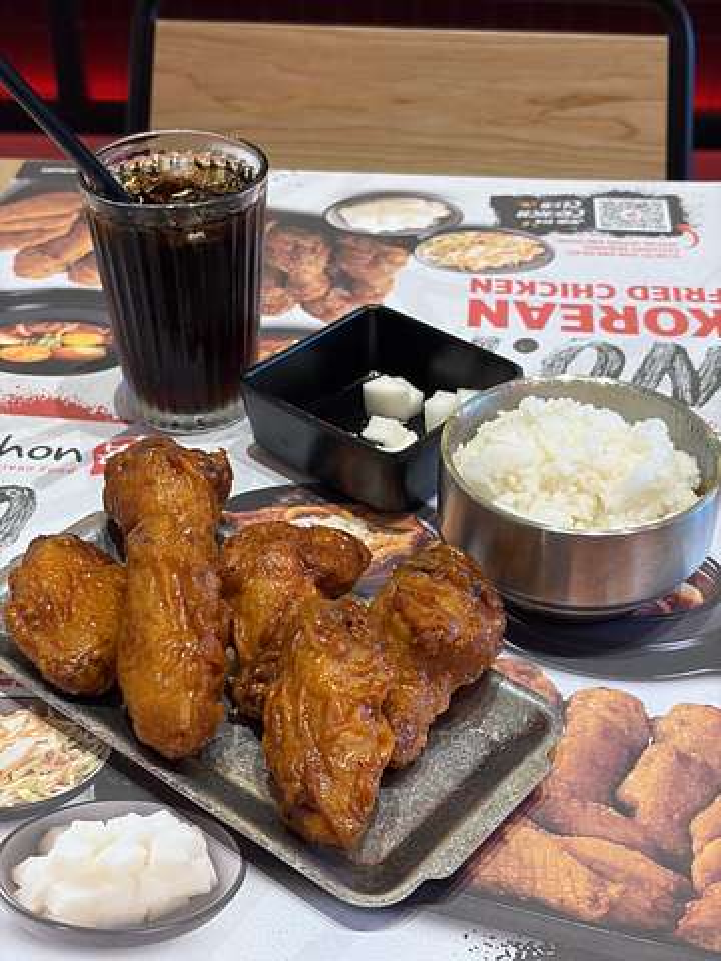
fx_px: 1444
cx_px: 360
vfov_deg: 36.8
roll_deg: +1.1
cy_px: 480
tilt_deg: -36.1
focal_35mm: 52
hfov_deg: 28.0
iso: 50
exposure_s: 1/50
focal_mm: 5.96
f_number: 1.6
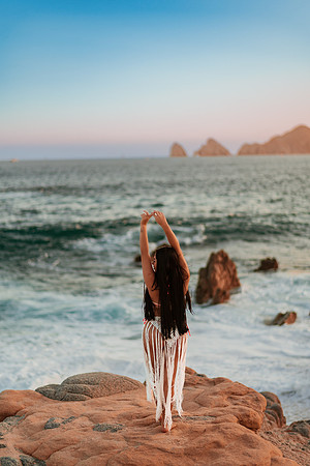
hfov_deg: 23.4
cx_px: 155
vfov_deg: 34.5
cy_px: 233
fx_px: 749
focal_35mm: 58
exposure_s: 1/1600
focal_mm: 58
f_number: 1.4
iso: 100
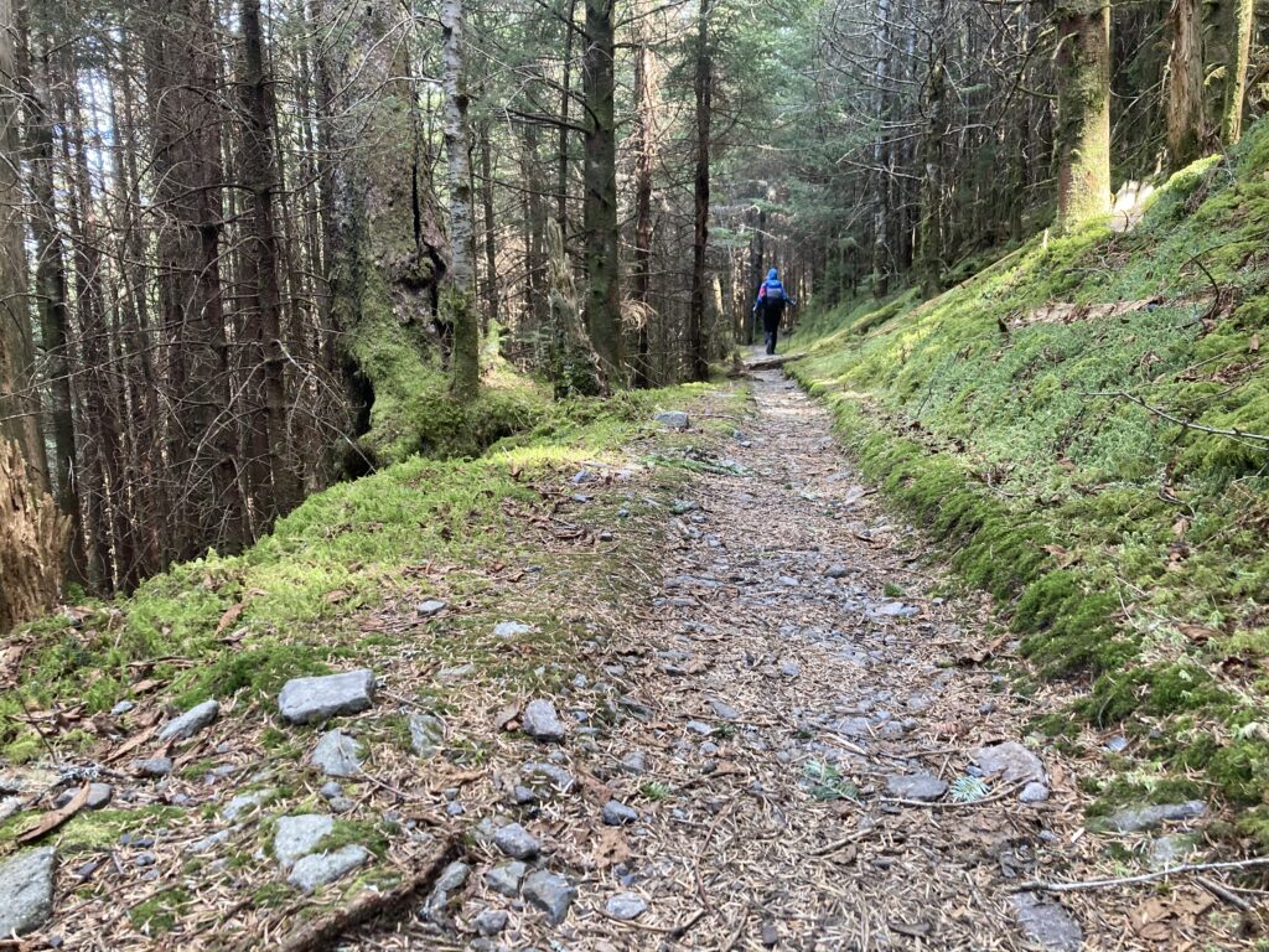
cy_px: 476
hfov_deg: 63.4
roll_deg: -0.5
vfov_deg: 49.7
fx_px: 1026
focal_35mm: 28
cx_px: 634
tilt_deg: -7.1
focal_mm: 3.99
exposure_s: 1/60
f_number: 1.8
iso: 100
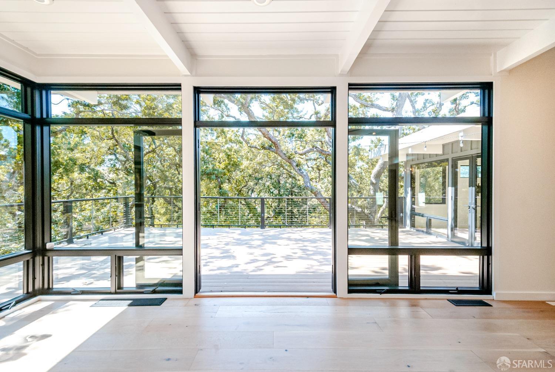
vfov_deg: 77.5
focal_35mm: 15
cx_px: 278
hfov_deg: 100.3
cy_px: 186
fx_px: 232
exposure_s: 1/500
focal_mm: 10
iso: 400
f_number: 5.6
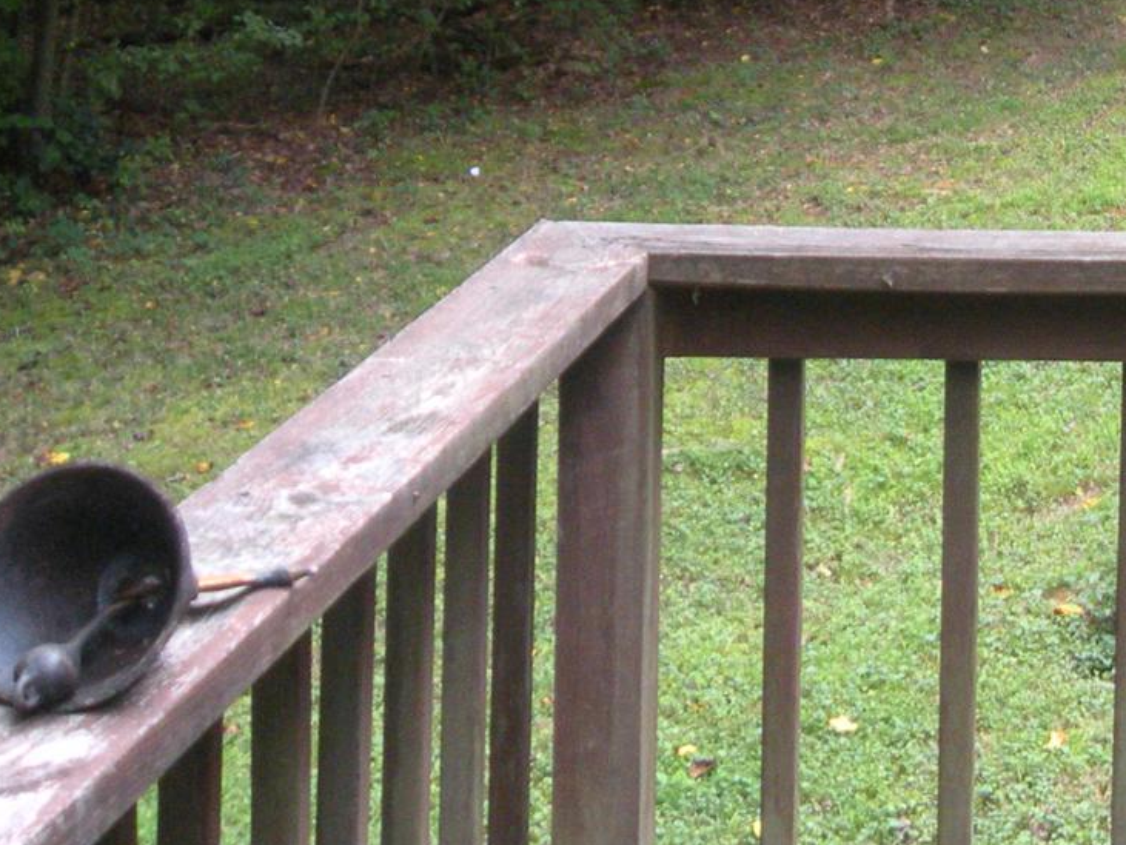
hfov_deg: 18.7
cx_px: 1446
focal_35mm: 98
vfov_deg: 14.6
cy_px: -159
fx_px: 3189
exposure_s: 1/54.7
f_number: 3.8
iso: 152
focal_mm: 5.9
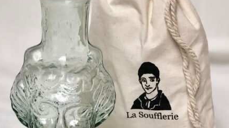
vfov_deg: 10.6
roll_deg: -0.4
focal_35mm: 114
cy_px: 20
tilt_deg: -10.2
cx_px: 97
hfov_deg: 18.8
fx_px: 692
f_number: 2.8
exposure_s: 1/30
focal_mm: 6.6
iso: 50
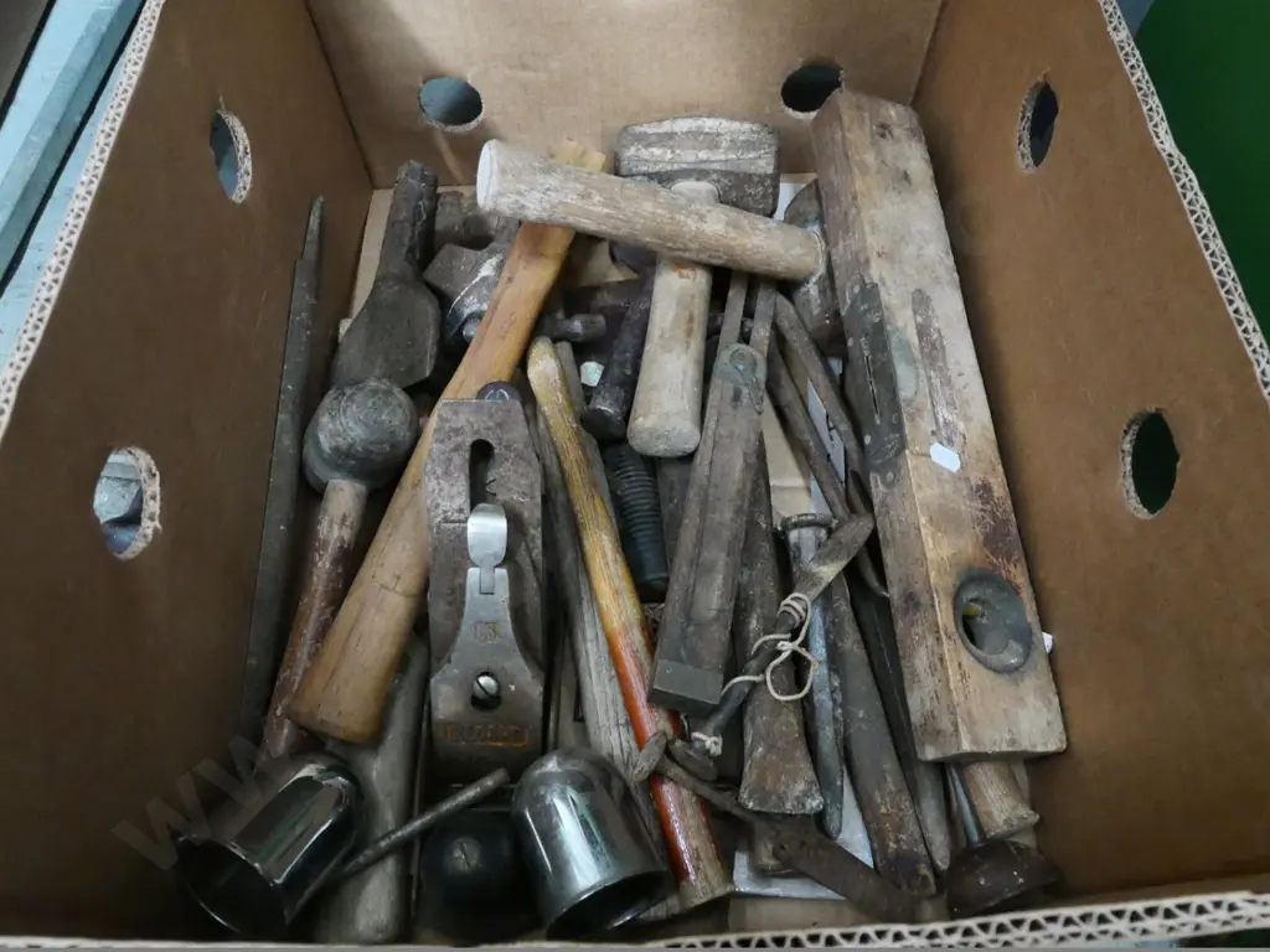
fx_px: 881
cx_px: 635
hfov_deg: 71.6
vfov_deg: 56.8
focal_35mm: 24
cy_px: 476
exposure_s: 1/25
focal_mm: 12
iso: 6400
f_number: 5.6
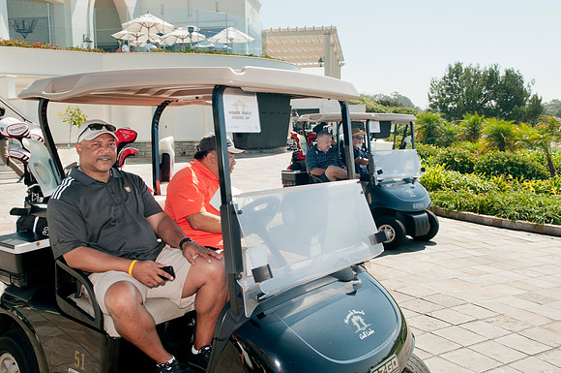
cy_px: 186
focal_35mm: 36
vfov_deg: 36.8
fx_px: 560
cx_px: 280
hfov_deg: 53.2
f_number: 8
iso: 400
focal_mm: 24
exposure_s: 1/250
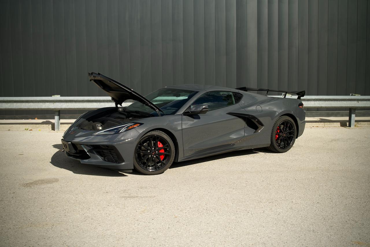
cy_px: 124
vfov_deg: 36.9
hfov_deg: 53.1
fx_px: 370
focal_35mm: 36
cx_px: 185
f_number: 3.2
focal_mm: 24
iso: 250
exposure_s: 1/50
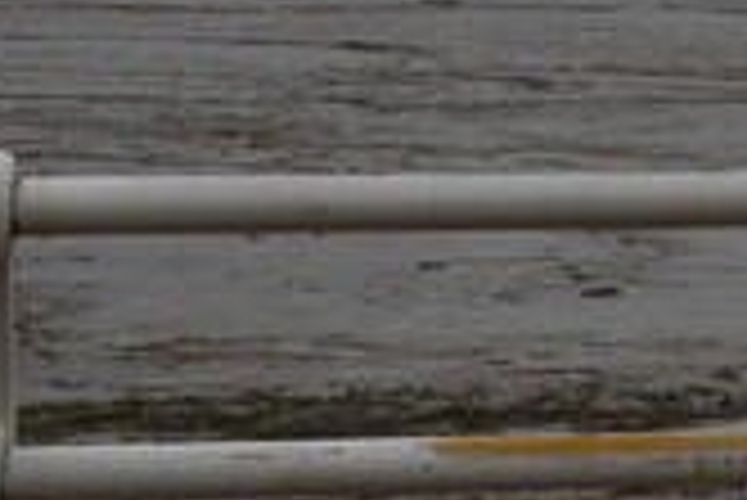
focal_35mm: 203
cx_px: 1264
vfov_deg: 6.5
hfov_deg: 9.7
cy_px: -696
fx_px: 4216
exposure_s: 1/400
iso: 400
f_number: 11
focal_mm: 22
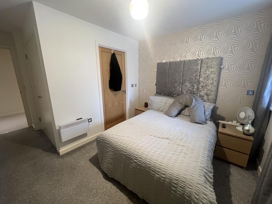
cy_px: 102
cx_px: 136
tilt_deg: -13.2
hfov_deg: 106.2
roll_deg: -0.2
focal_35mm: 13
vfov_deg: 89.9
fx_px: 102
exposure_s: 1/50
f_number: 1.8
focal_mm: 1.57
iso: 200
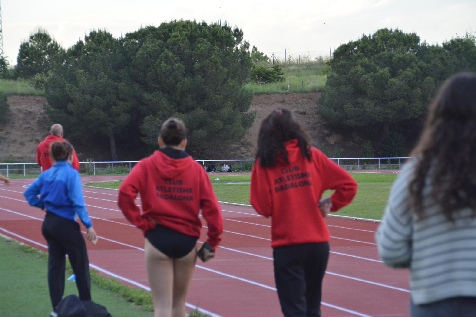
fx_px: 2082
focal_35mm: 158
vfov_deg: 8.7
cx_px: 238
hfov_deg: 13.0
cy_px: 158
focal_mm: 105
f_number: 6
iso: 1100
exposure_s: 1/500
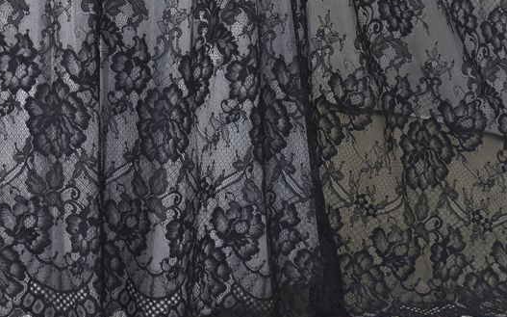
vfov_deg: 7.0
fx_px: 2524
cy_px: -204
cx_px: 69
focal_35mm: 183
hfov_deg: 11.4
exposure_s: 1/8
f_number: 5
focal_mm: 35
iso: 100
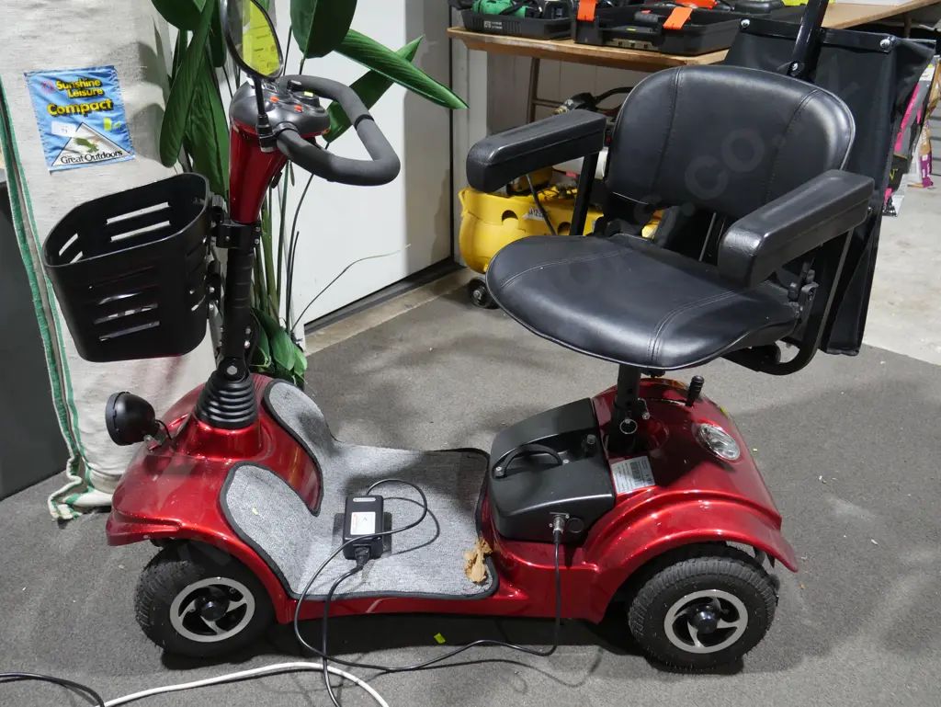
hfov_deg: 56.8
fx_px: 870
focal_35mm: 32
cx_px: 470
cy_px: 354
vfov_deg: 44.2
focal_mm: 16
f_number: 3.6
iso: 640
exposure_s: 1/60
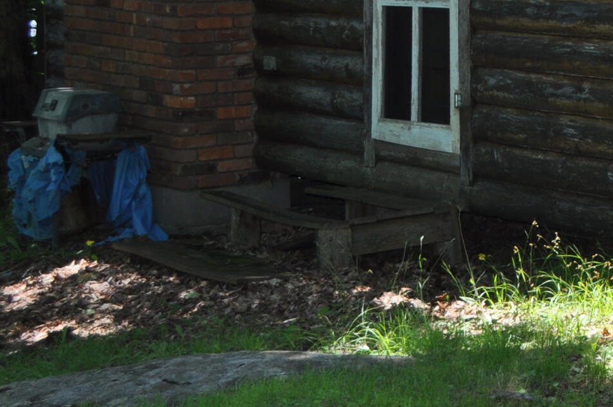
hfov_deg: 14.0
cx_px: 917
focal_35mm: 138
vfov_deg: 9.8
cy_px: -59
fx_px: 2339
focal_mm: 29
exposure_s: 1/200
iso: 200
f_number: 5.6
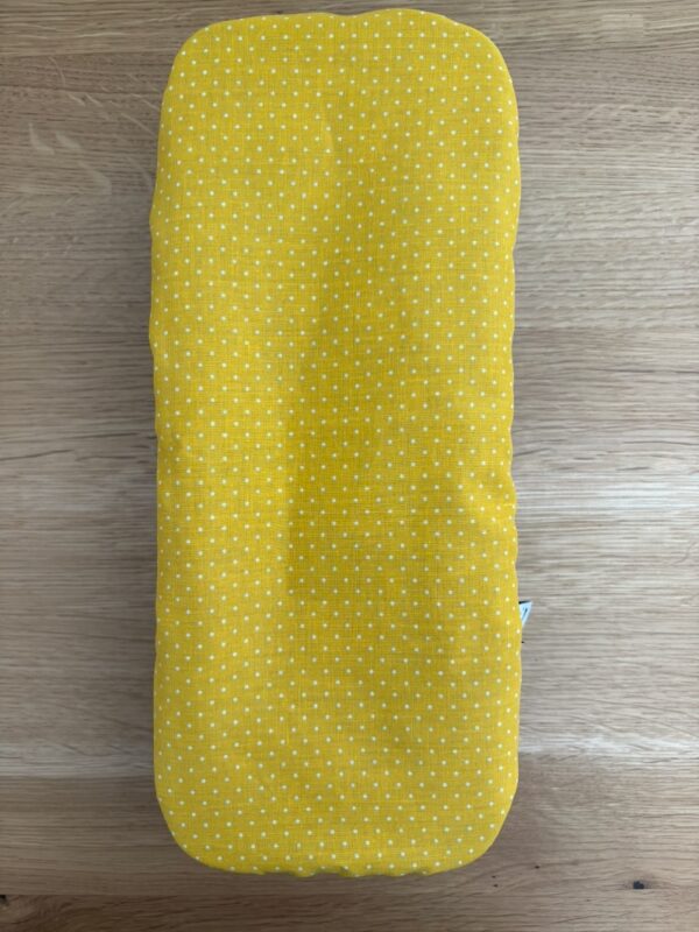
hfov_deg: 53.1
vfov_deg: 67.3
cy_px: 466
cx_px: 350
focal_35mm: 26
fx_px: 700
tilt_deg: -88.1
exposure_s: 1/73
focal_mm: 5.96
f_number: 1.6
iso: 125
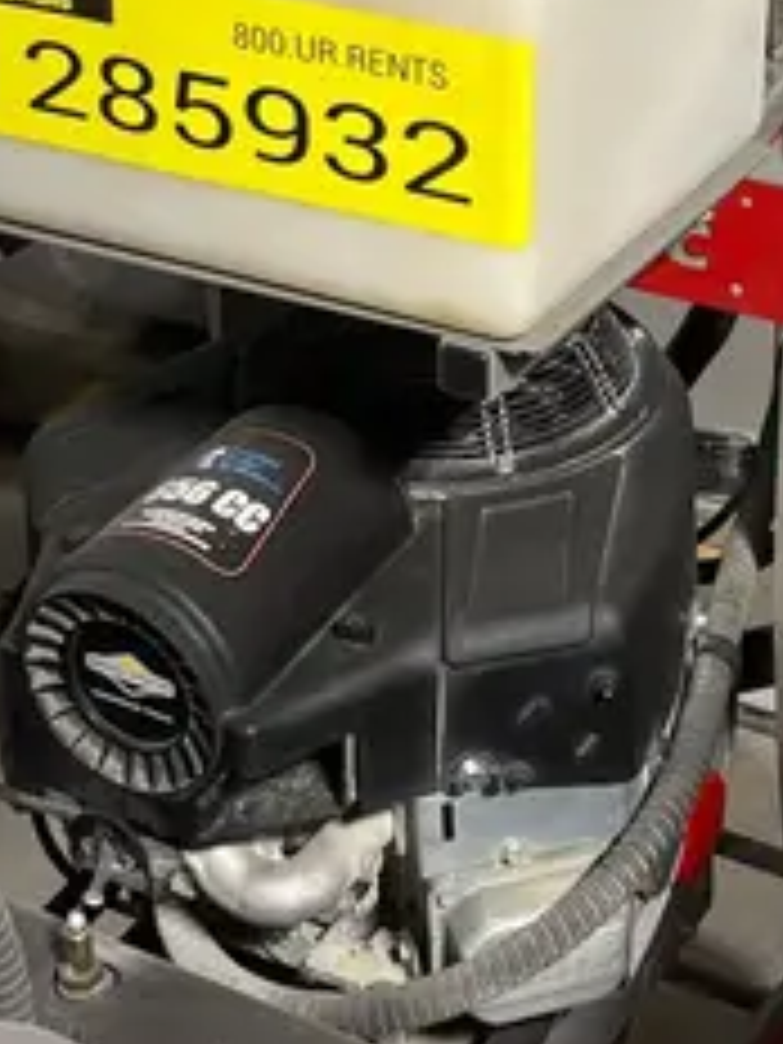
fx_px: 2473
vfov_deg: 23.4
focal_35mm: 82
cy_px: 164
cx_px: 531
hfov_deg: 17.9
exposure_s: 1/60
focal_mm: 5.1
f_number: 1.6
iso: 100
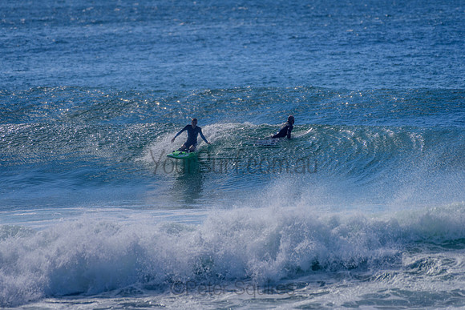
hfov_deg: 3.4
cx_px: 207
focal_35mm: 612
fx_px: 7912
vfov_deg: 2.2
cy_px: 161
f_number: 5.6
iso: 140
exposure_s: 1/2000
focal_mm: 500
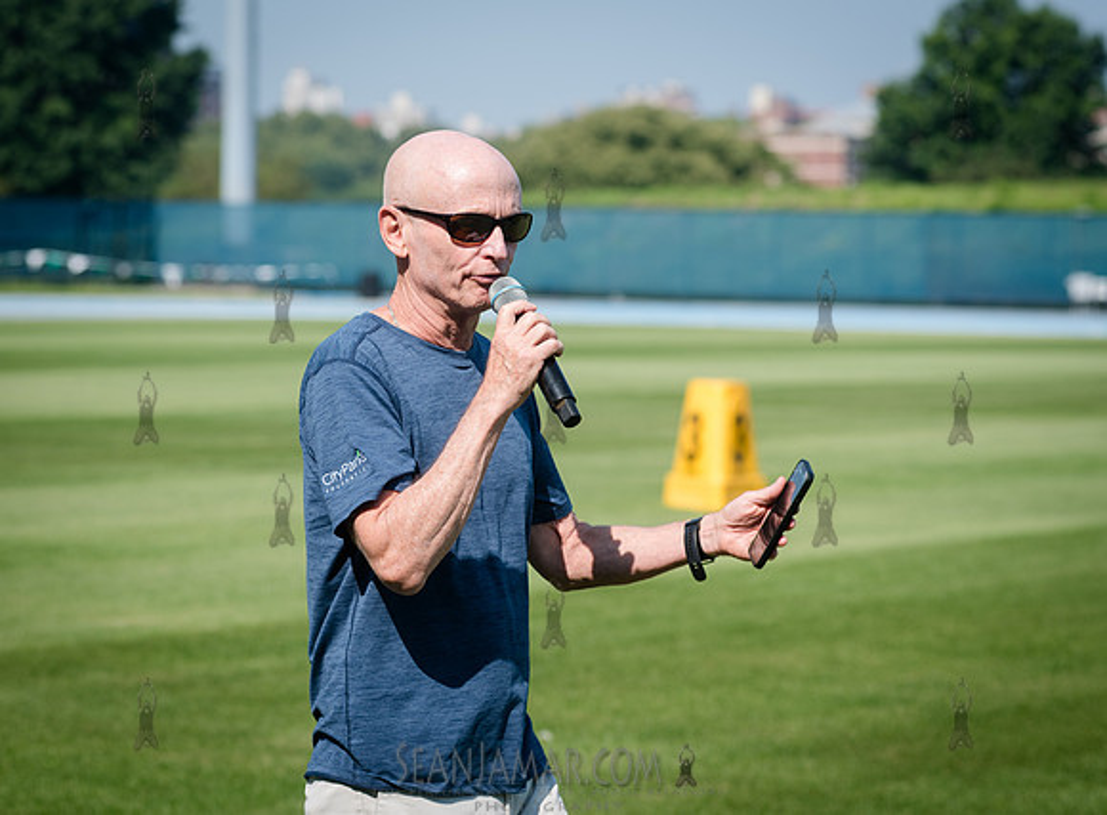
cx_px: 471
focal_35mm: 136
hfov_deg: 14.6
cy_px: 423
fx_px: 4316
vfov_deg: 10.8
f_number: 5
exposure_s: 1/1000
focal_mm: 105
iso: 200
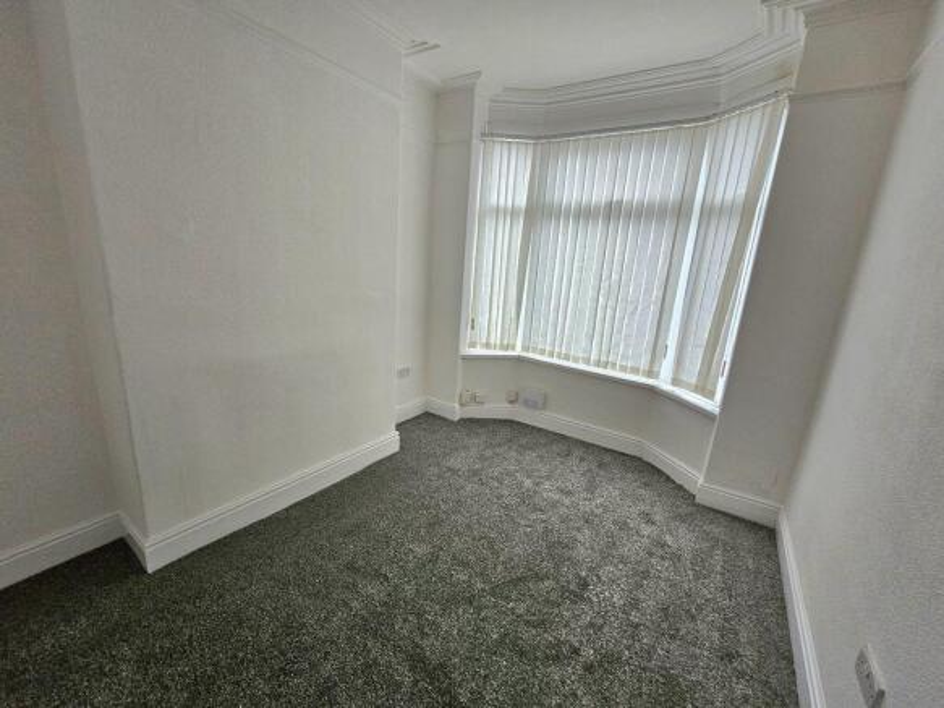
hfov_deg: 106.2
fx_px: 354
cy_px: 354
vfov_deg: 89.9
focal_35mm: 13
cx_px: 472
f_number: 2.2
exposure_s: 1/50.3
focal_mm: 2.2
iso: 400
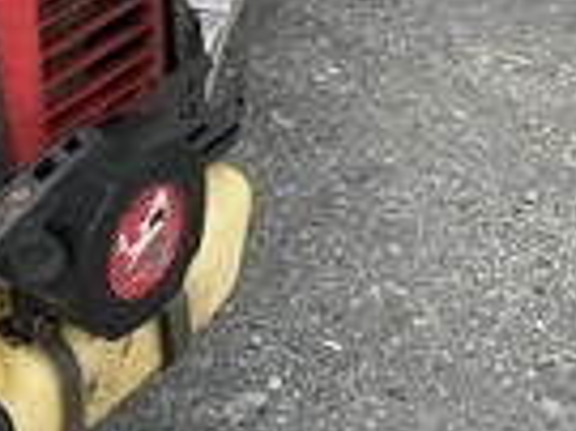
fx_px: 1430
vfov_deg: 17.1
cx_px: -132
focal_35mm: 86
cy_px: 154
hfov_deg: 21.1
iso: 20
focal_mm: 3
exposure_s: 1/193
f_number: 1.8
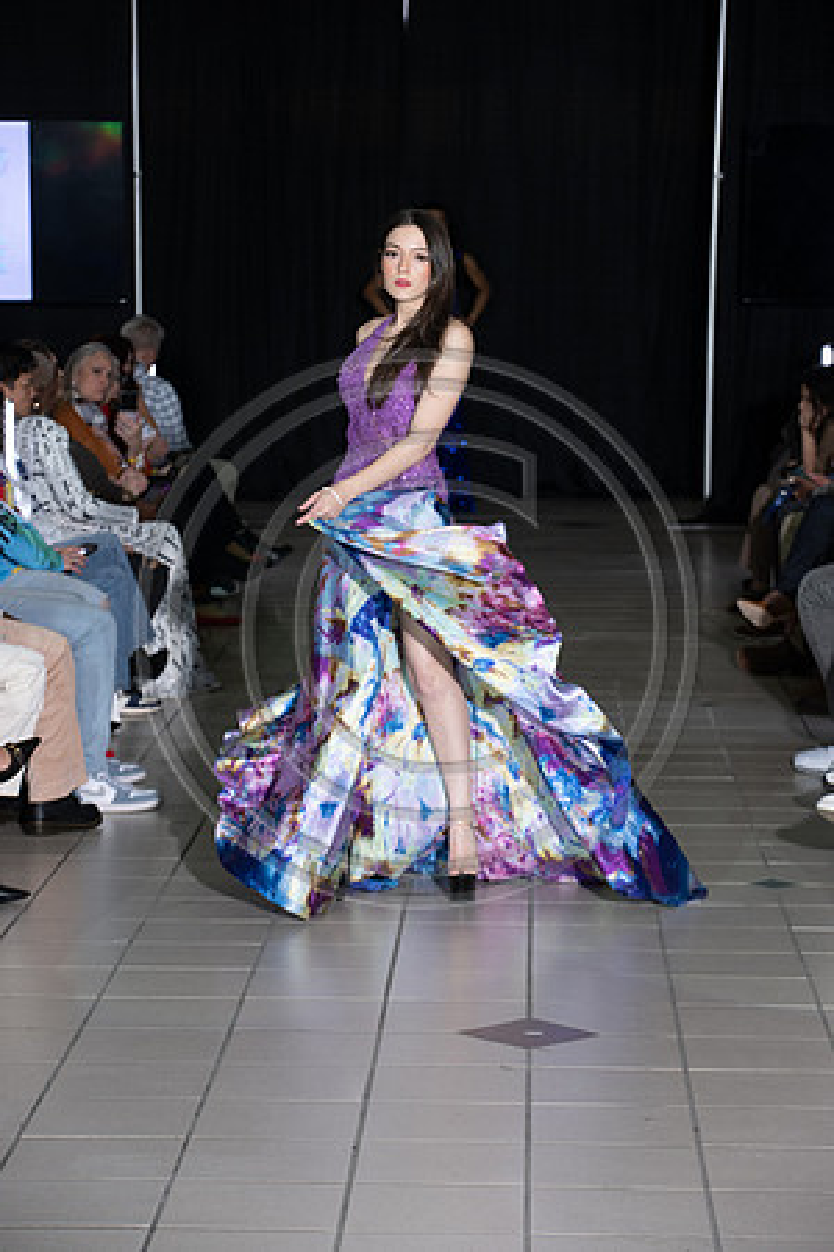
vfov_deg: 19.5
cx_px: 417
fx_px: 3648
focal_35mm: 105
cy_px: 626
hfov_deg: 13.0
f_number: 5.6
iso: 1250
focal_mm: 105
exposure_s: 1/160
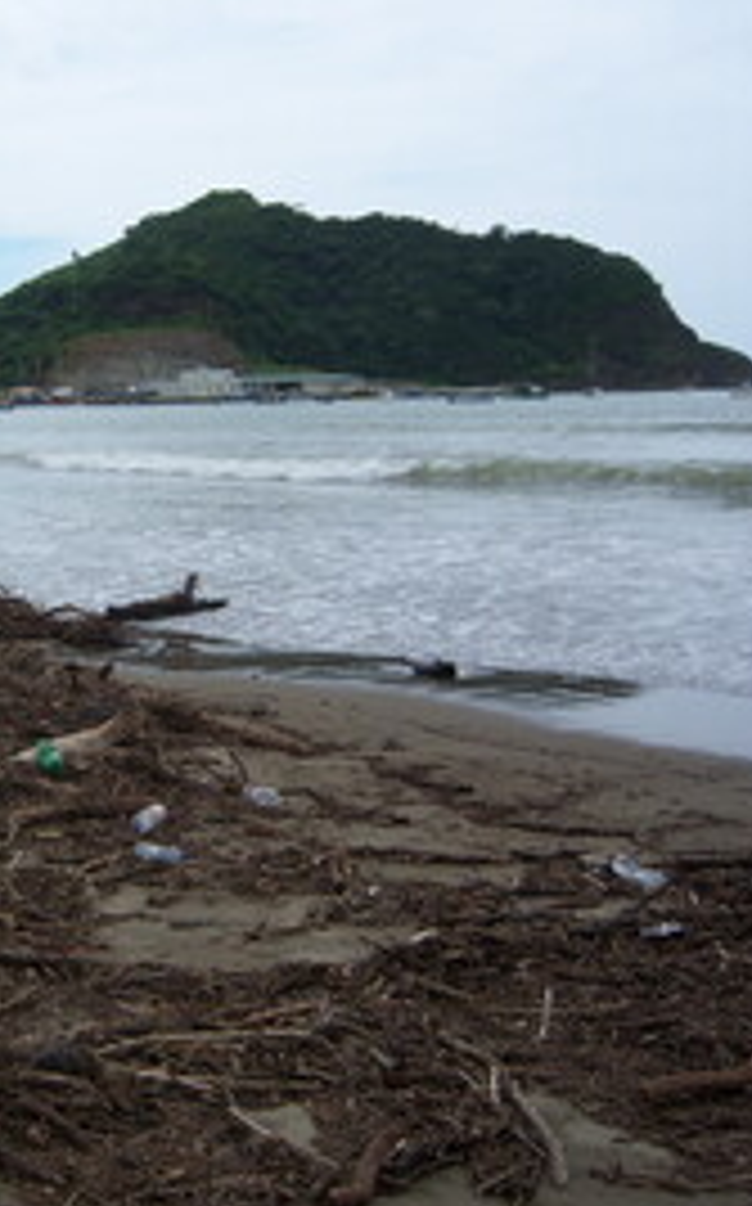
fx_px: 1709
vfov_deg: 38.9
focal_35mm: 52
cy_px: 608
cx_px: 20
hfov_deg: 23.9
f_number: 4.8
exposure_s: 1/800
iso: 80
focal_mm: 7.5
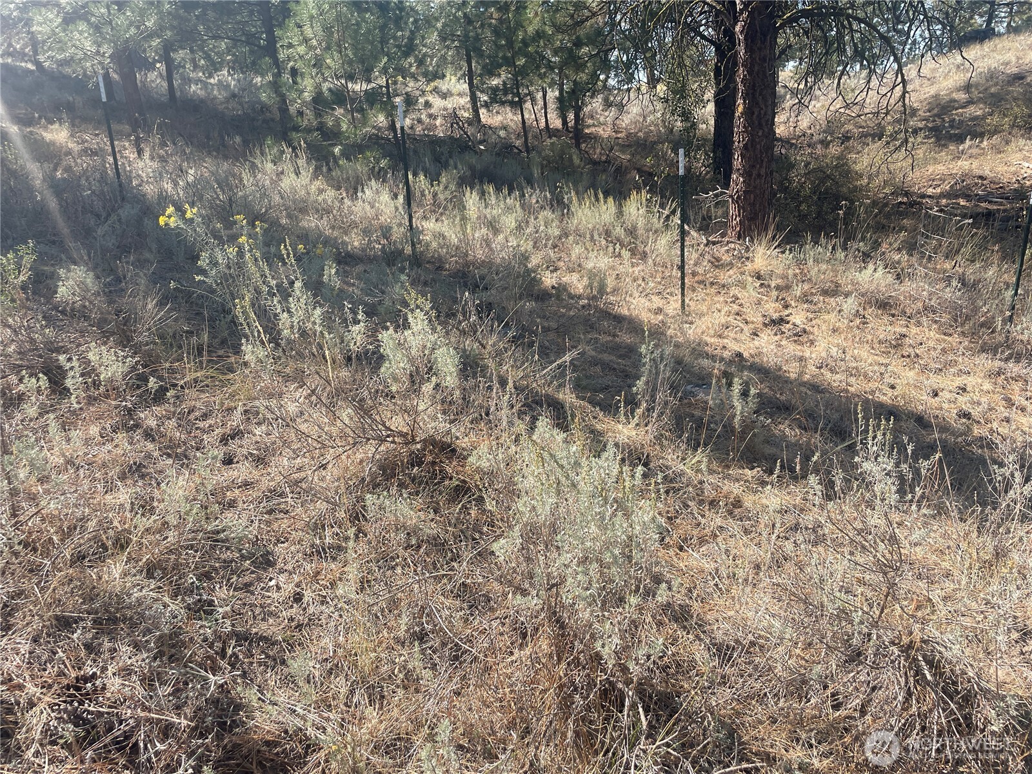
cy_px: 387
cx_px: 516
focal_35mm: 26
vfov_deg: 53.1
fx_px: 775
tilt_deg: -17.5
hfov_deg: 67.3
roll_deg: +4.1
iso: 32
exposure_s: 1/1350
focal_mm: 4.2
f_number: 1.6
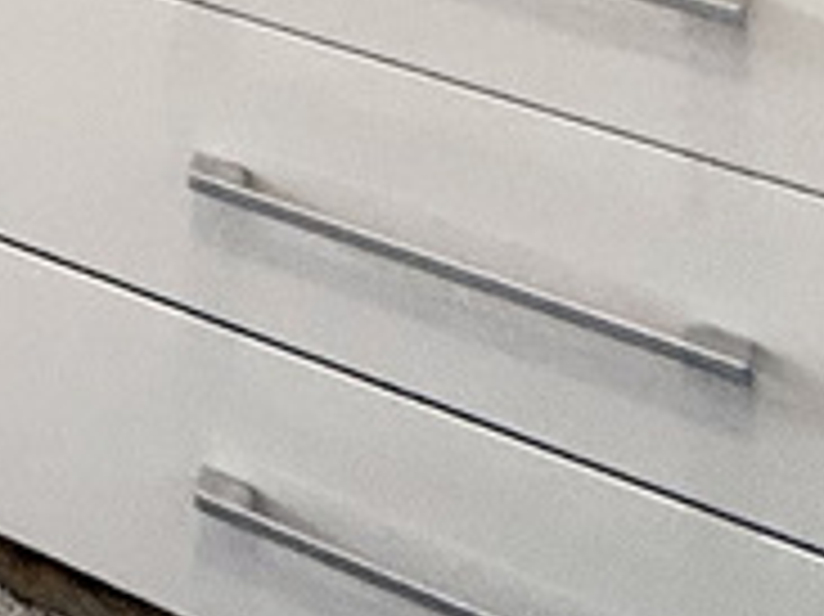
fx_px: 2426
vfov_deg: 10.1
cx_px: -1934
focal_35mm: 102
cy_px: -1317
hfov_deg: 10.1
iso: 100
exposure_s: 1/100
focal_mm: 2.22
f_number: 2.2
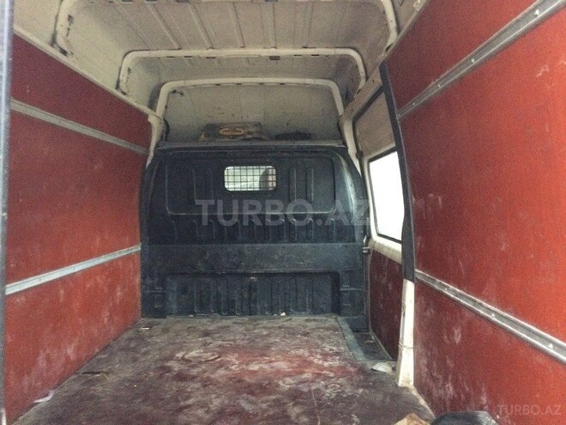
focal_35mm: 29
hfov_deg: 61.7
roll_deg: +1.4
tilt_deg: -2.0
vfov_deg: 48.2
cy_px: 212
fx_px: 474
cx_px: 283
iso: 500
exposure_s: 1/17
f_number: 2.2
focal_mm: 4.15
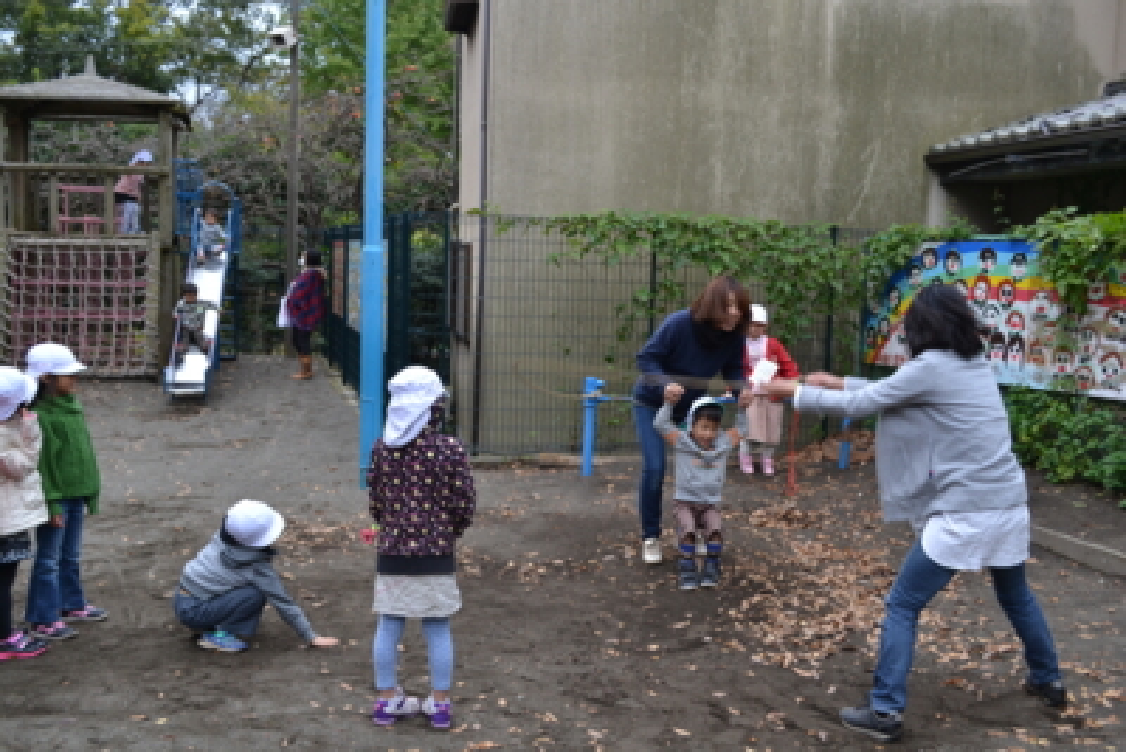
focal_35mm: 36
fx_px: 1126
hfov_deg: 53.1
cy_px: 376
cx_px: 563
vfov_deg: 36.9
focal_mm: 24
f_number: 5.6
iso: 400
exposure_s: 1/125
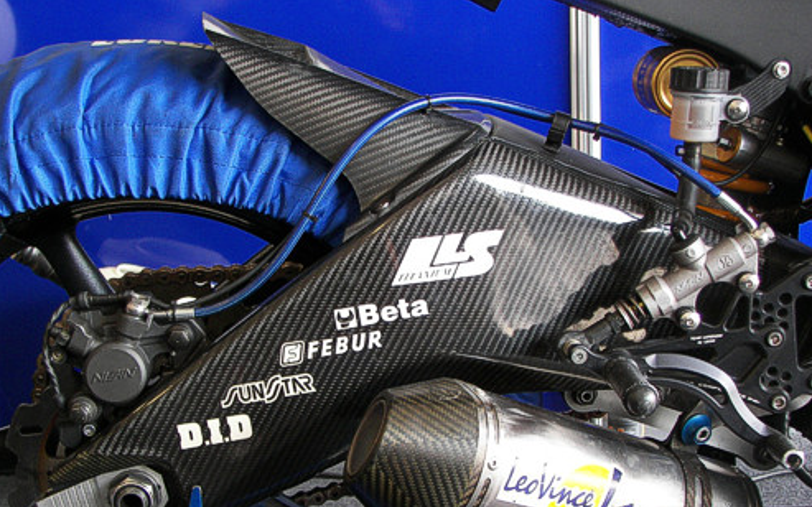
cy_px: 281
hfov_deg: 35.1
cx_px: 407
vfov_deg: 22.4
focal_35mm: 58
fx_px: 1283
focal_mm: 8.9
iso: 80
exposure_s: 1/30
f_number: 2.8
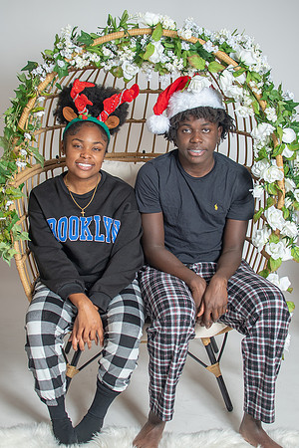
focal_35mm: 52
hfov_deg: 26.0
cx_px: 150
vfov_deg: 38.2
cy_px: 224
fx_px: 648
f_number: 3.2
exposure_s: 1/250
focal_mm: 35
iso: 100
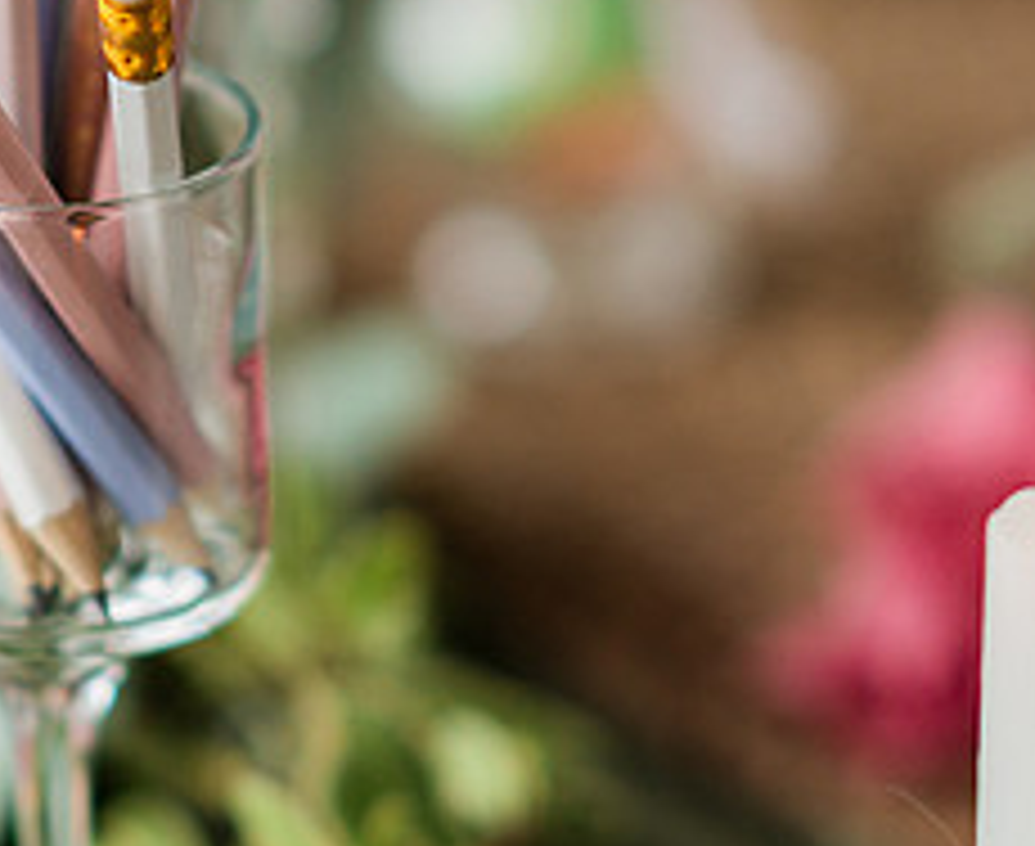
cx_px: 143
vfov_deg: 5.4
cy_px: 112
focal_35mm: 292
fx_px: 9021
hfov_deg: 6.6
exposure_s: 1/250
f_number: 1.4
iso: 200
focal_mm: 85
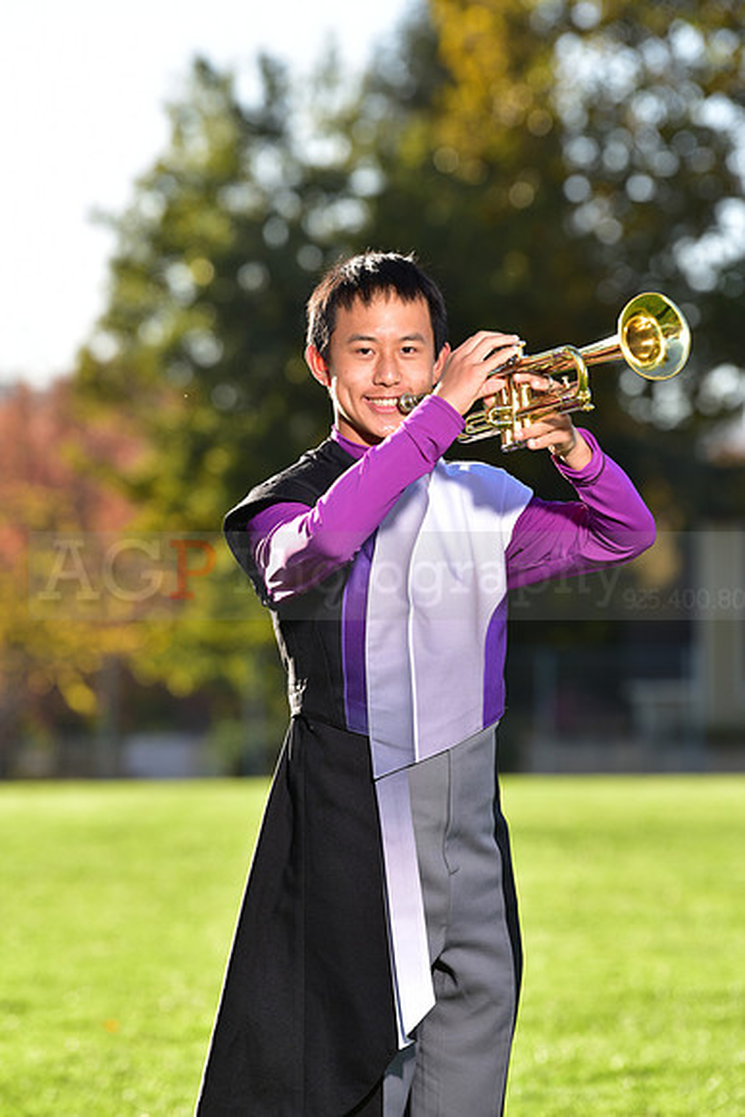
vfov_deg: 10.3
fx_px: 6204
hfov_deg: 6.9
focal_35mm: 200
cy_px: 558
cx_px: 372
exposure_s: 1/200
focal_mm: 200
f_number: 5
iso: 80
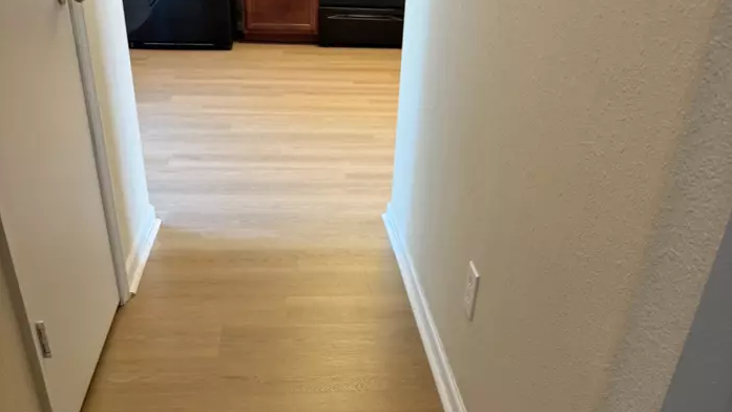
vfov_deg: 32.4
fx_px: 679
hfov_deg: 56.6
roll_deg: -2.6
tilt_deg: -34.9
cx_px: 365
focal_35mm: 35
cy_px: 353
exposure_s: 1/60
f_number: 1.78
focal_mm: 6.76
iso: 160
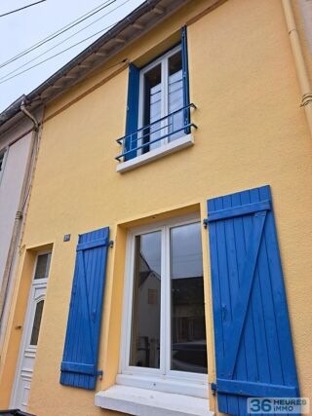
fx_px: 289
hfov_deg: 56.8
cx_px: 156
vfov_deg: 71.6
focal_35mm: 24
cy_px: 208
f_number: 1.8
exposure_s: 1/726
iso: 50
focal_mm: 5.23
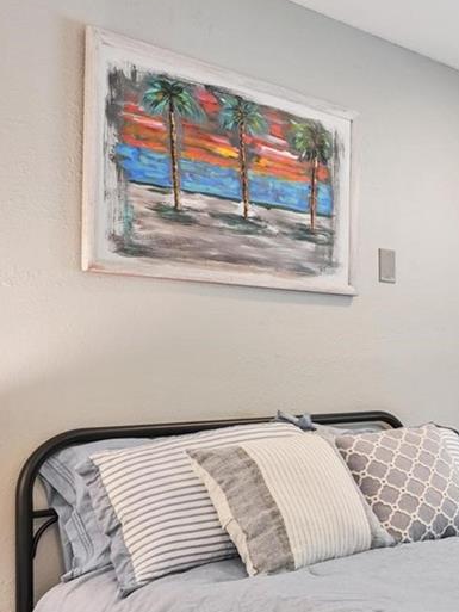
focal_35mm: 48
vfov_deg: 39.5
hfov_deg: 25.4
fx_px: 848
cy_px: 359
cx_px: 620
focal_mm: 16
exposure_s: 1/5
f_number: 8
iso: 400
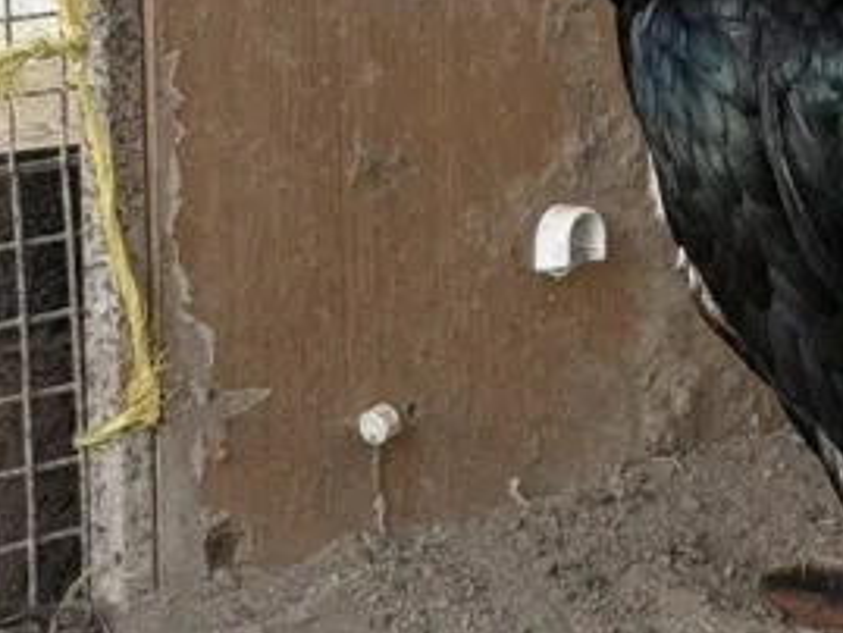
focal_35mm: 114
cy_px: -113
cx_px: 946
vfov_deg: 12.7
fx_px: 2777
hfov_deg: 16.7
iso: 64
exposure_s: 1/162
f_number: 1.78
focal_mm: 6.76
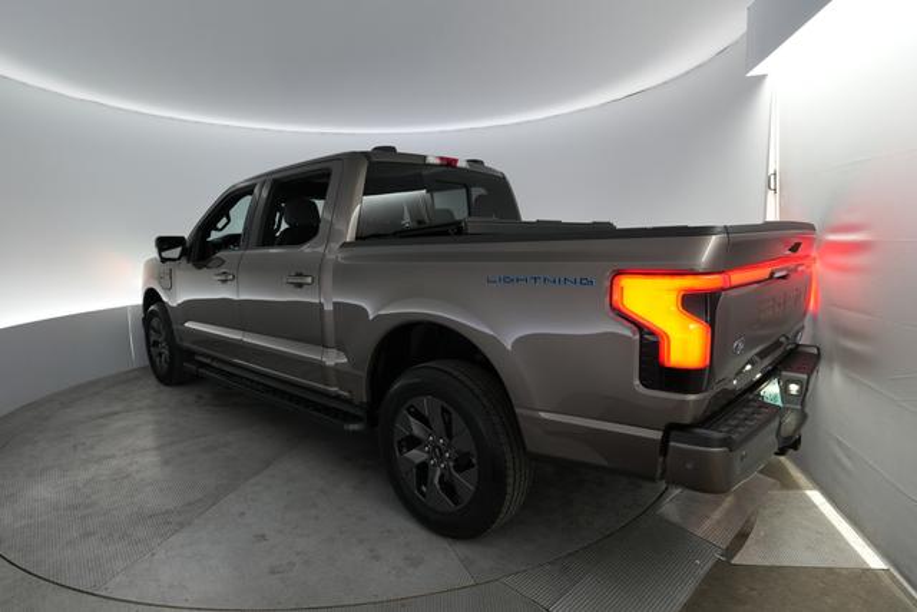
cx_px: 458
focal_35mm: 18
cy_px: 306
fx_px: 459
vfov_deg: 67.4
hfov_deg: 90.0
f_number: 3.5
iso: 1600
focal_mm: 18
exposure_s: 1/160
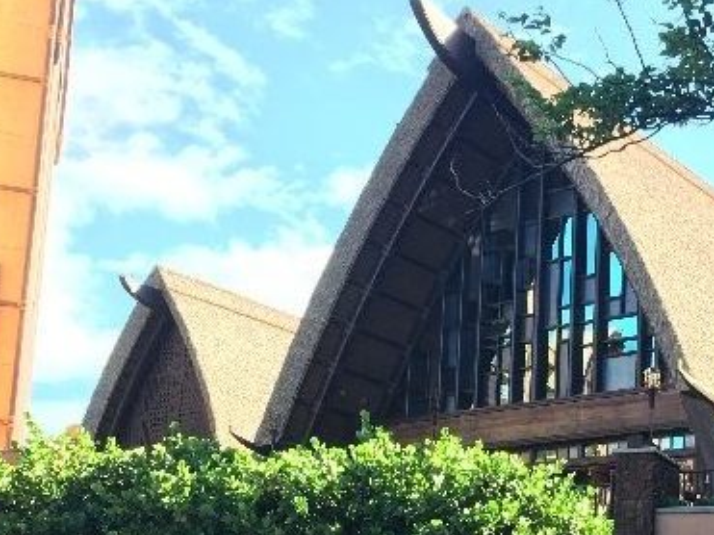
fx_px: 1299
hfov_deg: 30.4
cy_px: 486
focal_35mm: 63
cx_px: 501
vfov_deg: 22.7
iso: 25
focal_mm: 4.15
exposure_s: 1/158
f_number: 2.2
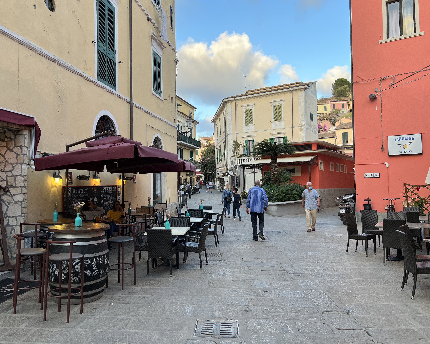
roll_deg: +1.2
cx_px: 198
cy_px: 169
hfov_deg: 60.4
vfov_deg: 50.0
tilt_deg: +2.7
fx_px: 369
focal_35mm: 29
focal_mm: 5.7
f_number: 1.5
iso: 50
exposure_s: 1/334
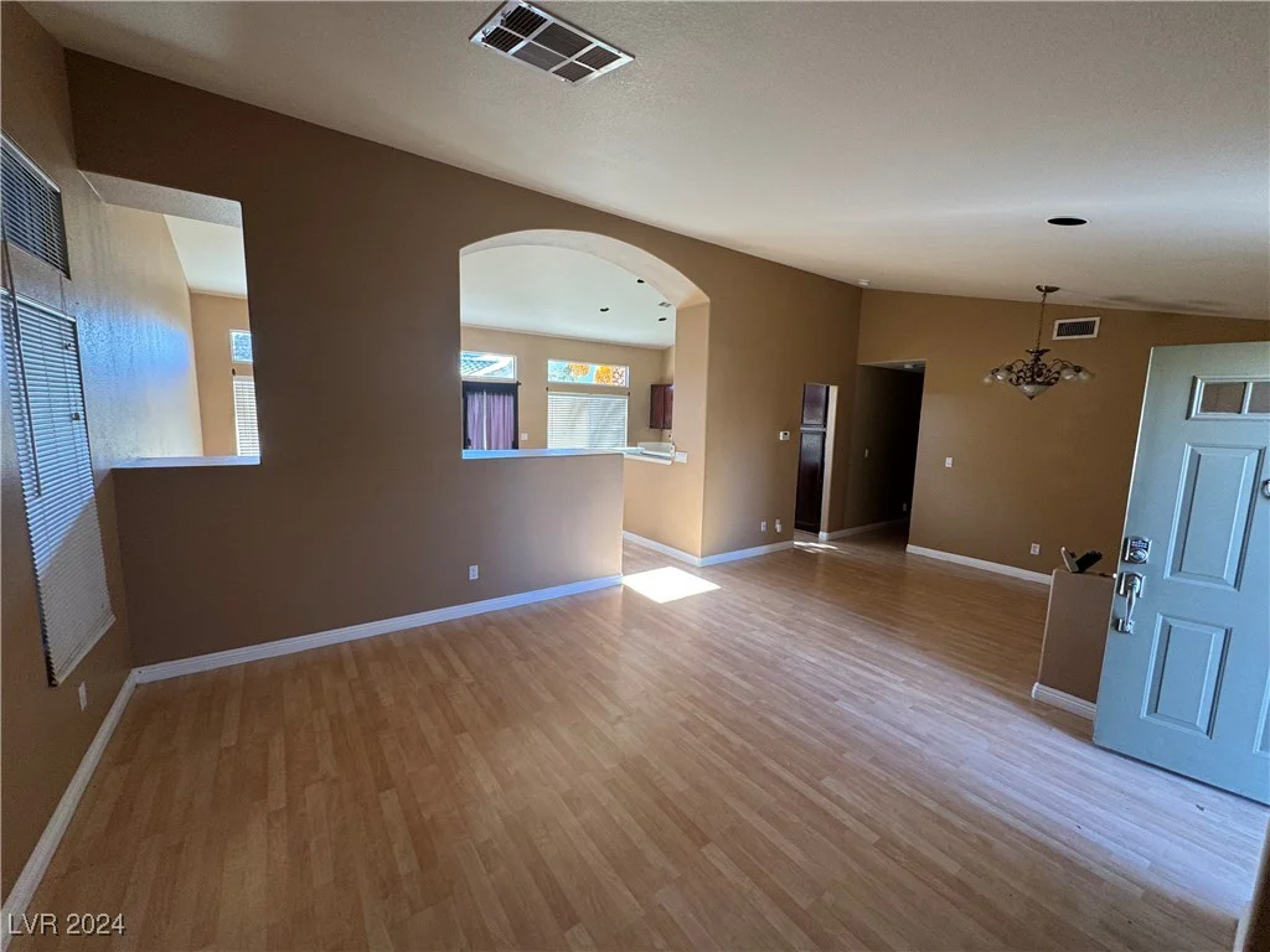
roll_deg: -1.5
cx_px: 635
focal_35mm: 14
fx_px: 514
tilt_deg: -7.7
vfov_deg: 85.7
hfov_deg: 102.1
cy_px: 476
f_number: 2.2
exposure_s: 1/99
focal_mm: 2.22
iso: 125
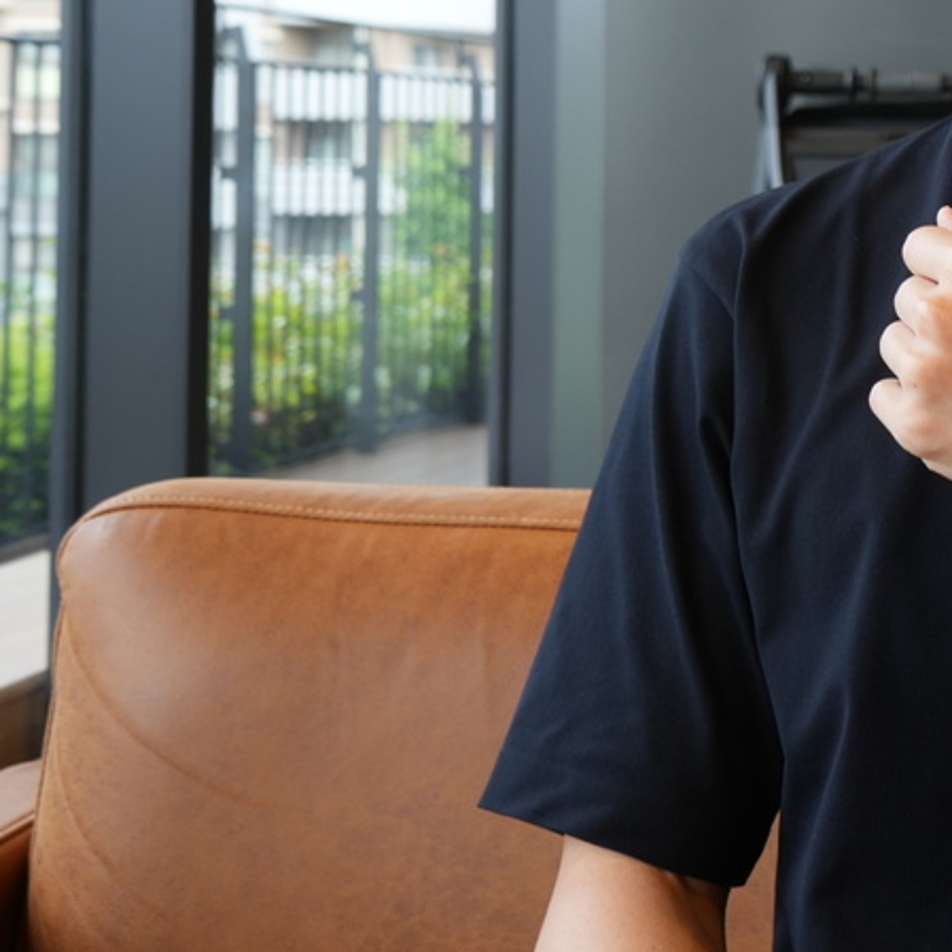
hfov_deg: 21.1
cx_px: 1209
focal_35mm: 75
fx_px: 2334
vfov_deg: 22.6
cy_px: 134
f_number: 6.3
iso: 400
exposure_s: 1/100
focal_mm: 33
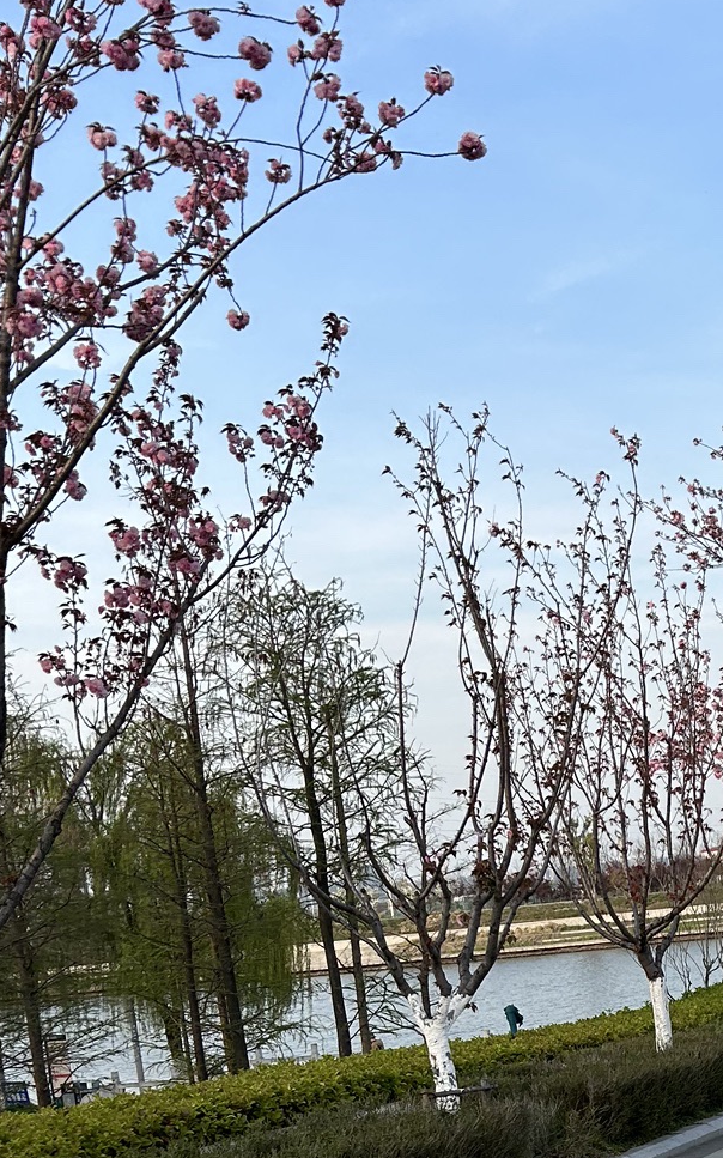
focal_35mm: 57
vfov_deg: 33.4
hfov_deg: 21.7
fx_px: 1798
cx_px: 759
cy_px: 1086
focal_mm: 5.7
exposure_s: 1/1135
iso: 50
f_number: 1.5
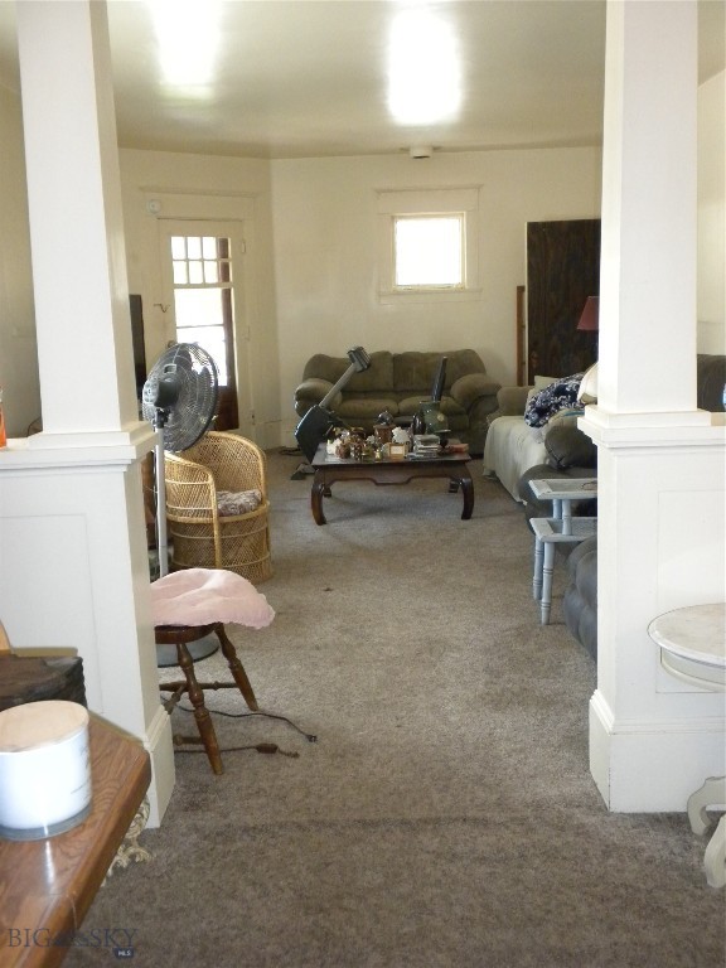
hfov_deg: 38.7
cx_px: 363
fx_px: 1035
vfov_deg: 50.1
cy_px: 484
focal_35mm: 37
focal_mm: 6.6
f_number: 3.5
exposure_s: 1/36.5
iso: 400
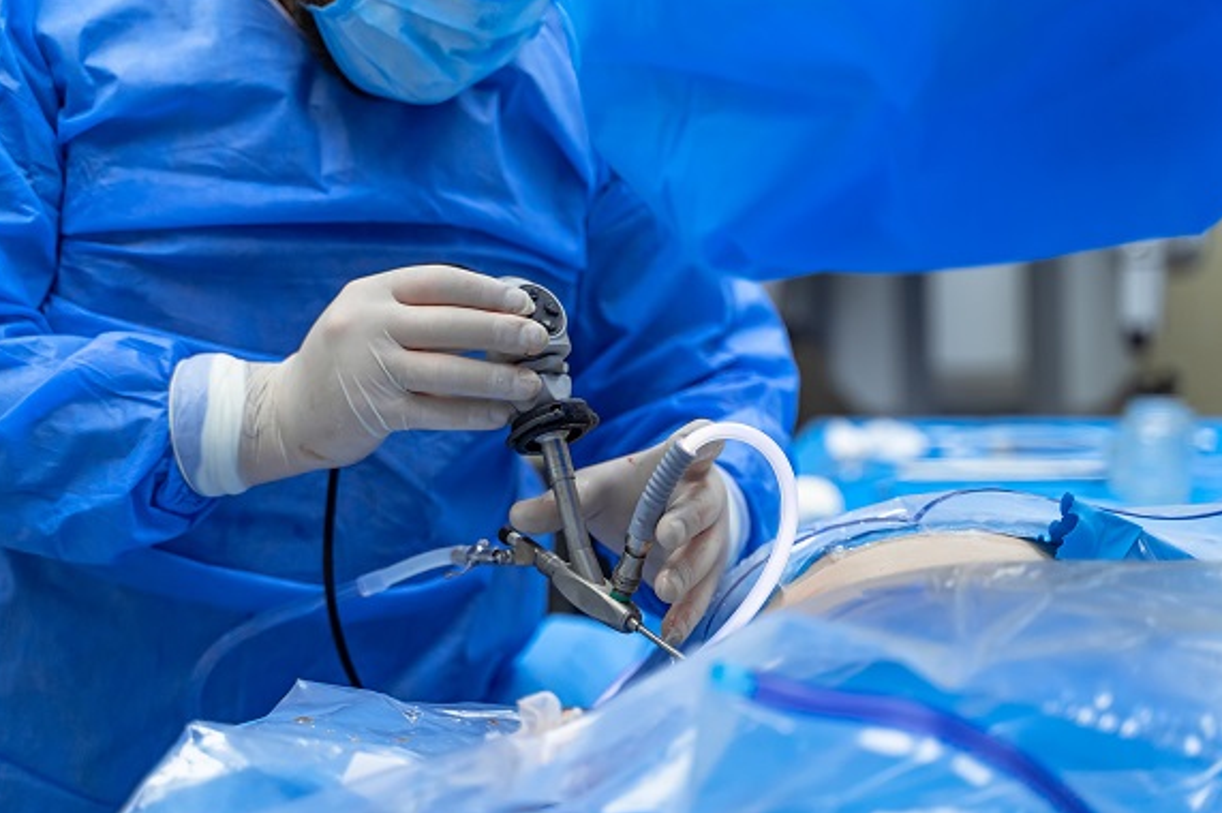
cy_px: 398
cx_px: 589
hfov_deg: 24.2
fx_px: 2850
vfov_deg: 16.2
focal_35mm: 84
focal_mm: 75
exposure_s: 1/640
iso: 800
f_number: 3.2
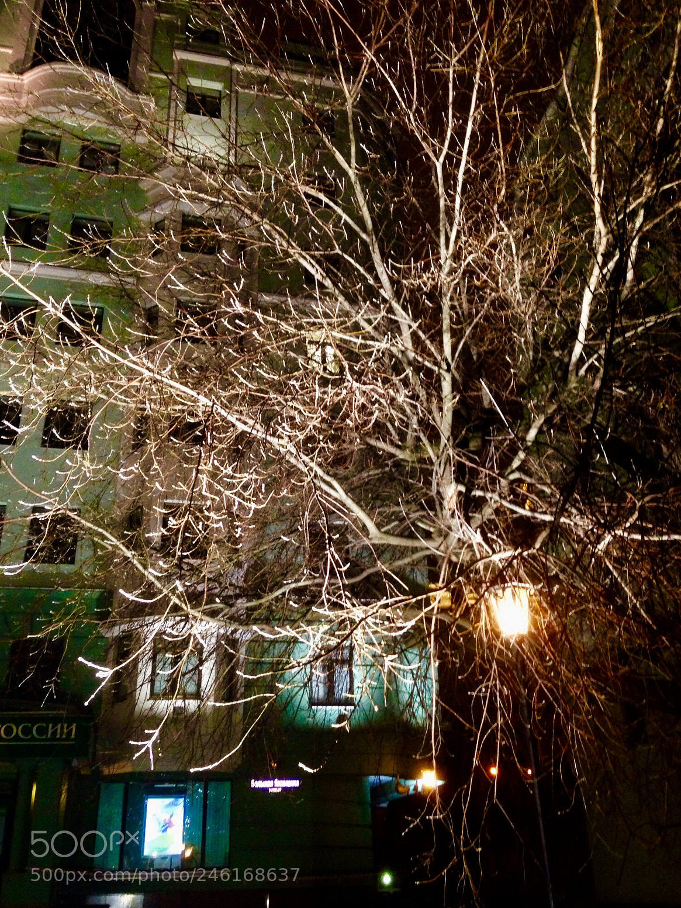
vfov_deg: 54.0
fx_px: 892
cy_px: 453
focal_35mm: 34
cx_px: 345
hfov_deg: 41.8
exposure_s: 1/20
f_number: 2.4
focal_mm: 4.12
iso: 250
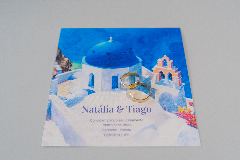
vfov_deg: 37.9
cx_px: 120
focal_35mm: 35
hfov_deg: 54.4
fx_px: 233
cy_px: 80
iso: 400
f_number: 3.5
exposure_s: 1/800
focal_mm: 35
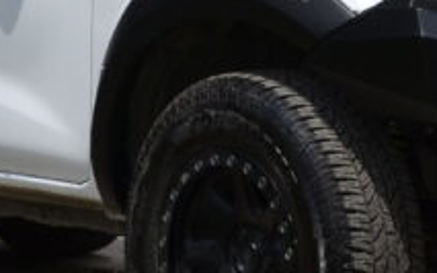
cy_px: -126
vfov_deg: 6.3
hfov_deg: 10.1
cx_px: 380
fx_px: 2453
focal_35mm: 206
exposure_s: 1/250
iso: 100
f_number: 8
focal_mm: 28
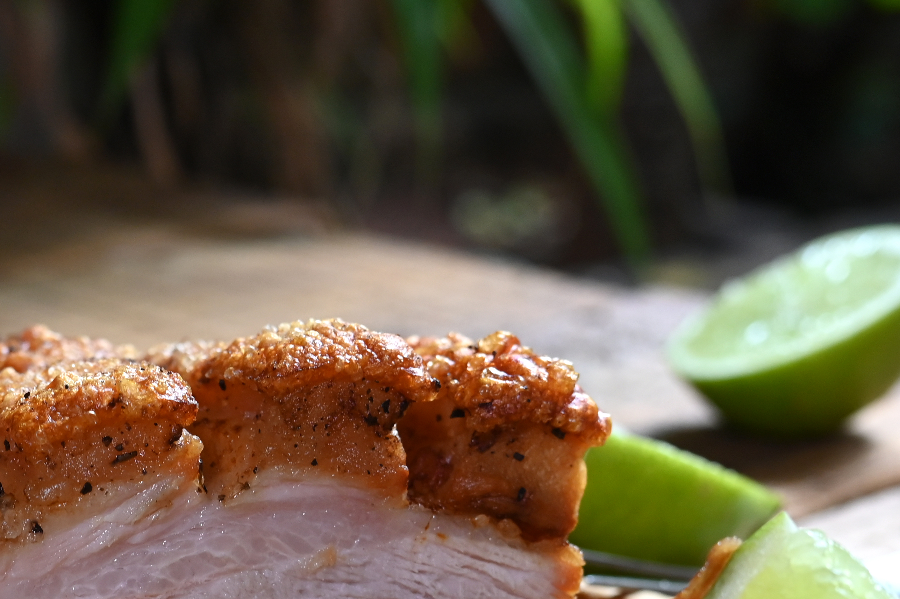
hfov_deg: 21.1
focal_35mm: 94
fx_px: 2348
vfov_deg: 14.2
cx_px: 36
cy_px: 665
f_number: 5.6
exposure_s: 1/100
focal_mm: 40
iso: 640
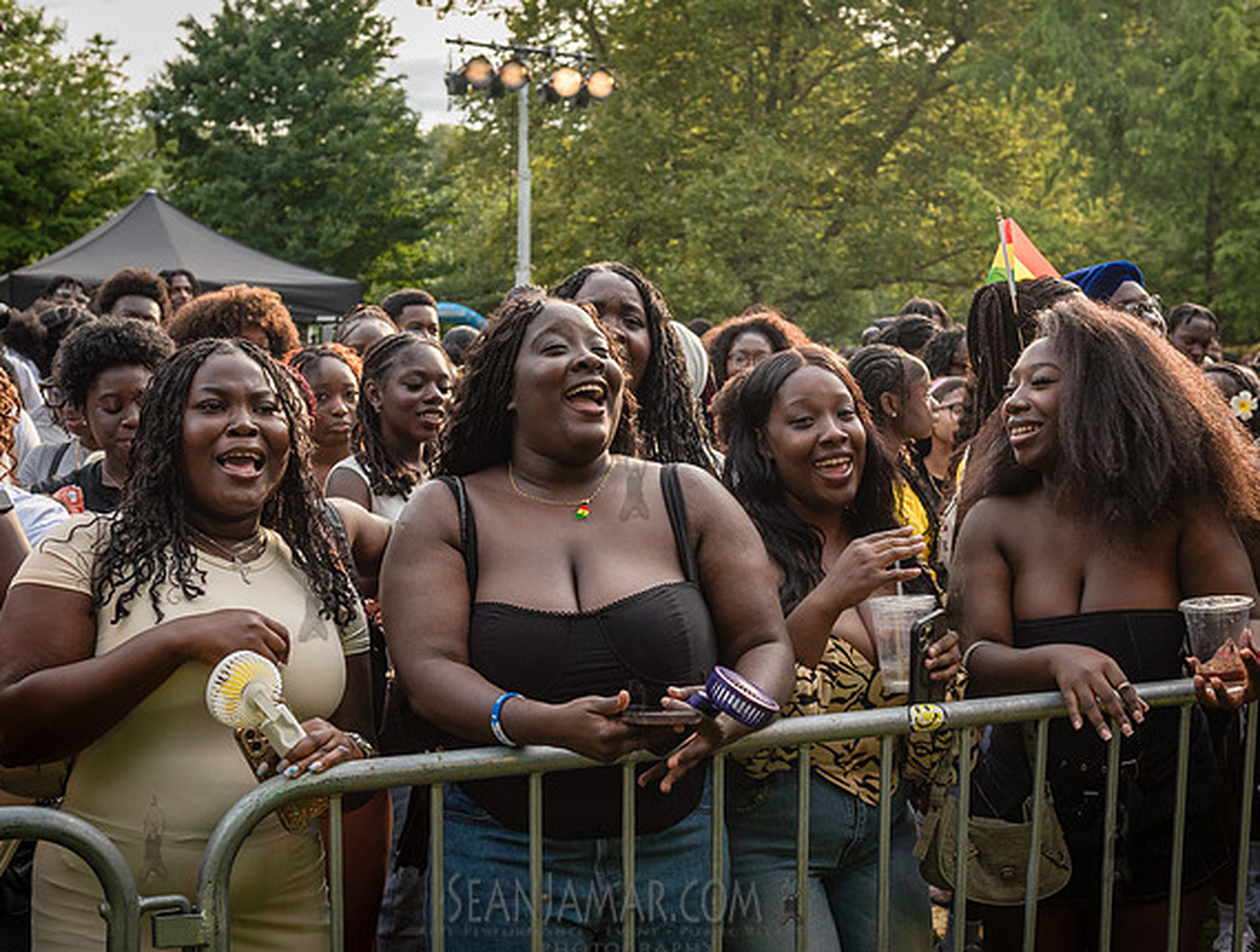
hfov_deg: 38.8
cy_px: 529
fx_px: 1788
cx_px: 659
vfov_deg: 29.8
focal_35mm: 49
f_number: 4.5
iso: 1000
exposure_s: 1/1000
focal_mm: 40
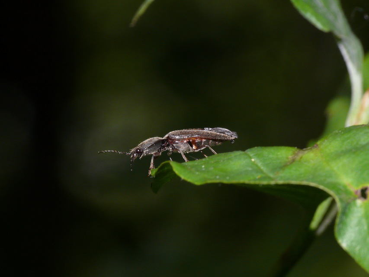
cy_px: 138
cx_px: 184
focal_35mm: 182
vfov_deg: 8.2
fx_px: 1940
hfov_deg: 10.9
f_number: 11
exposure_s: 1/250
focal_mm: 38.5
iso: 200
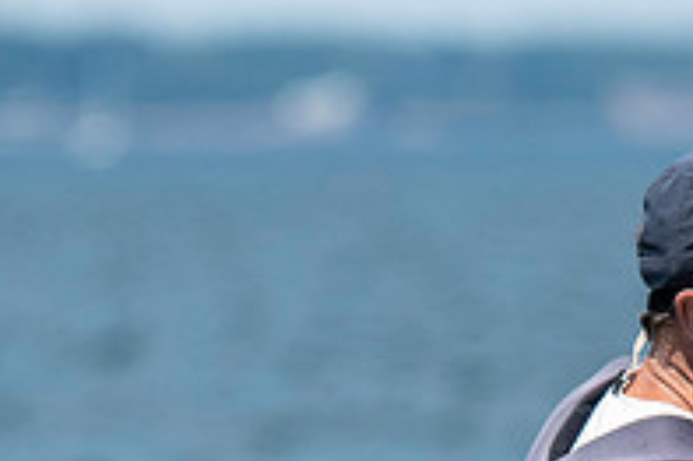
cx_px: 570
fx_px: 25504
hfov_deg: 1.6
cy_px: 677
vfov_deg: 1.0
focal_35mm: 1326
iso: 320
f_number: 5.6
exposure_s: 1/2000
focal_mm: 300
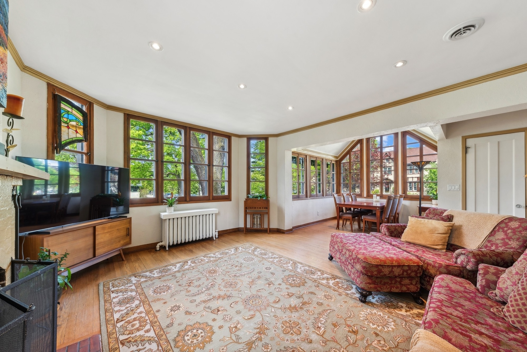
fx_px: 176
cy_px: 176
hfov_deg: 112.6
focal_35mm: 12
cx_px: 264
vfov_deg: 90.1
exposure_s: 1/13
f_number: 9
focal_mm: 12
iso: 200
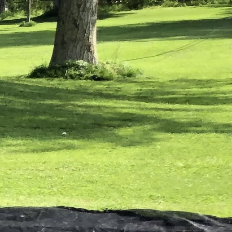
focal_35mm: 193
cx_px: -485
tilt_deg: -15.1
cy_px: 459
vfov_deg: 8.6
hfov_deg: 7.8
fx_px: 1463
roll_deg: +4.1
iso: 20
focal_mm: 3.99
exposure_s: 1/463
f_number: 1.8
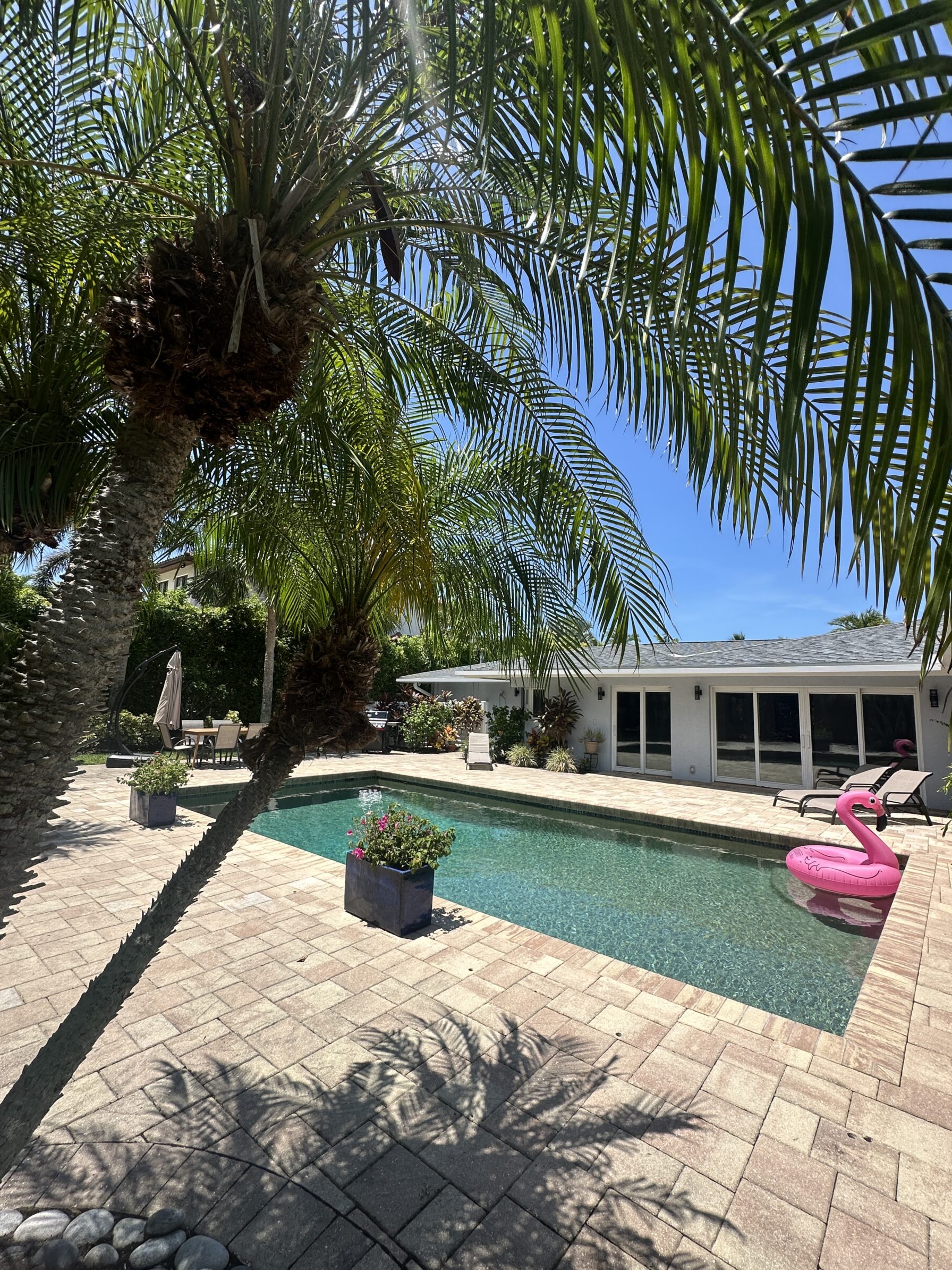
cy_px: 632
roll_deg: -2.6
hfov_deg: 81.7
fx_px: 550
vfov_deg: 98.2
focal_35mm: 15
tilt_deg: +8.3
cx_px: 496
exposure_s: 1/1233
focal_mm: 2.22
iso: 40
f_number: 2.2
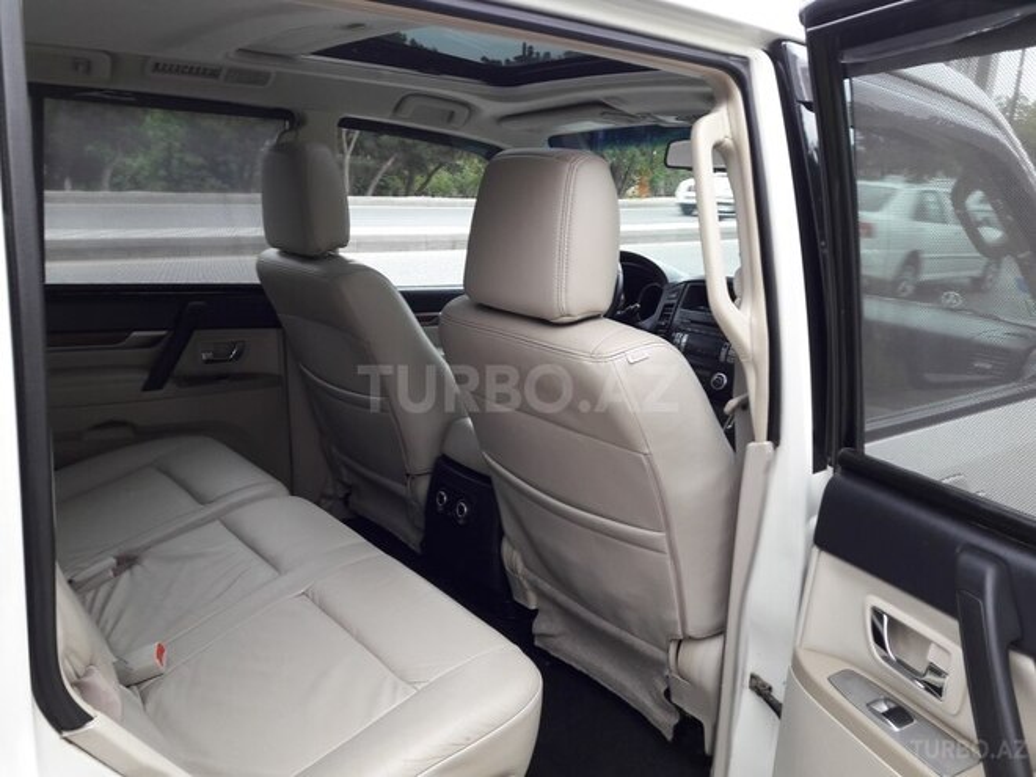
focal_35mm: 28
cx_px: 518
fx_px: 838
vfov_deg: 49.7
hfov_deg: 63.4
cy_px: 388
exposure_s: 1/50
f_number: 1.9
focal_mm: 3.7
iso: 50
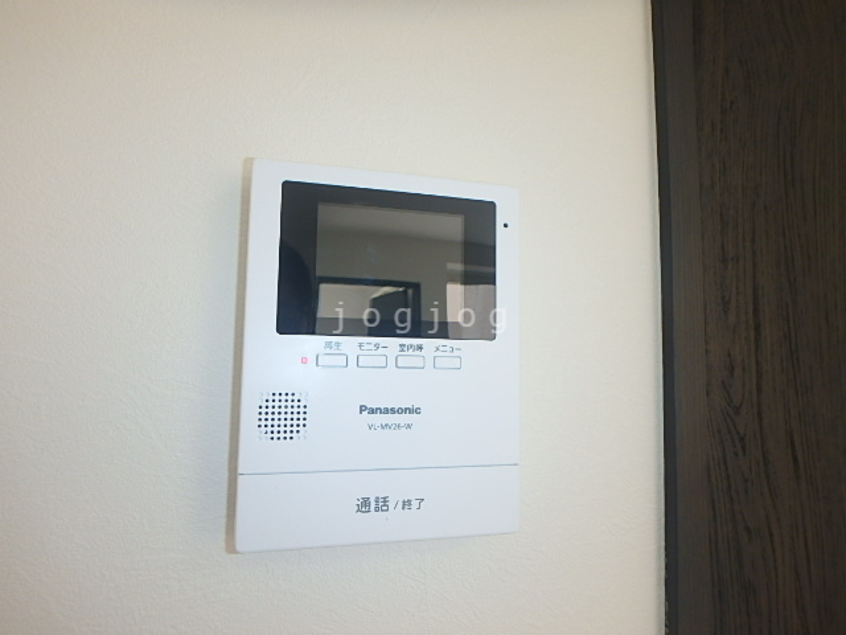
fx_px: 513
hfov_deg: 79.0
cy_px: 318
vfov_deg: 63.4
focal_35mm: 21
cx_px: 423
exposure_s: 1/60
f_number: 3.5
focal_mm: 3.7
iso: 125
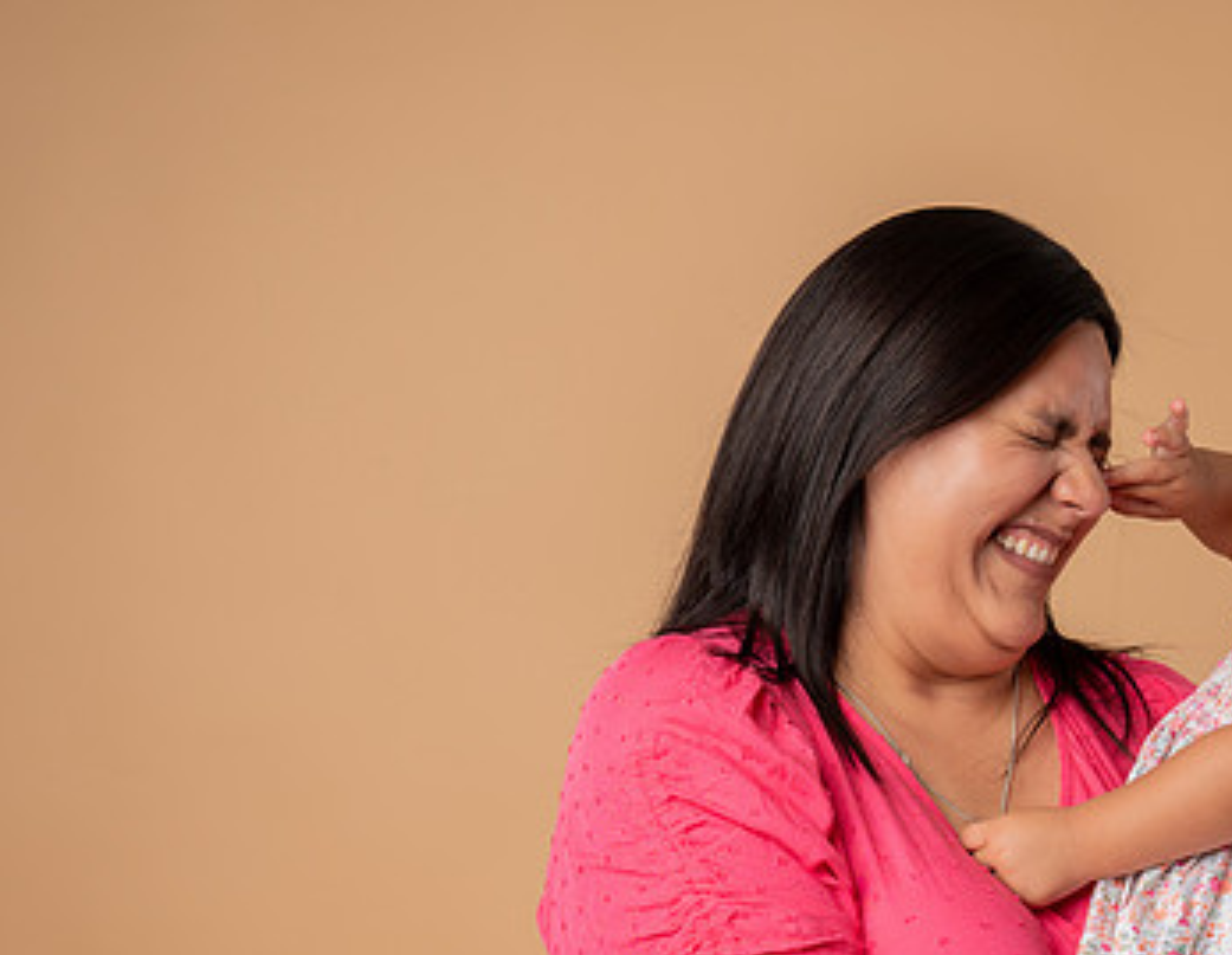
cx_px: 765
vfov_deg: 16.7
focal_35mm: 90
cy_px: 700
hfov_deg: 21.5
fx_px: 3242
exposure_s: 1/250
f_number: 5
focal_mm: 46
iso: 160
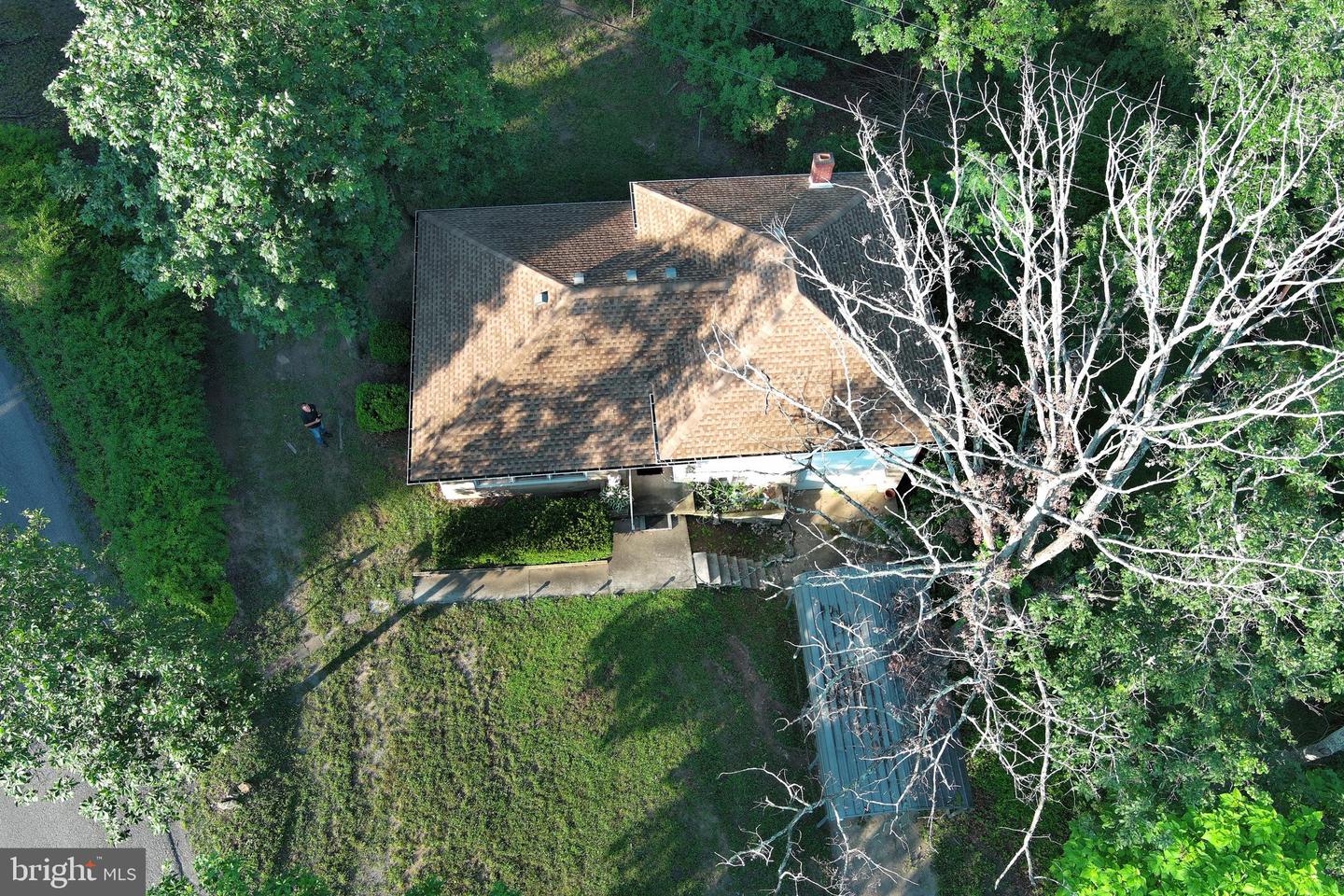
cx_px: 672
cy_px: 448
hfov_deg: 63.7
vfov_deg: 45.0
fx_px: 1083
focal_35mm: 29
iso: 100
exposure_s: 1/165
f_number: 2.8
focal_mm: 10.57
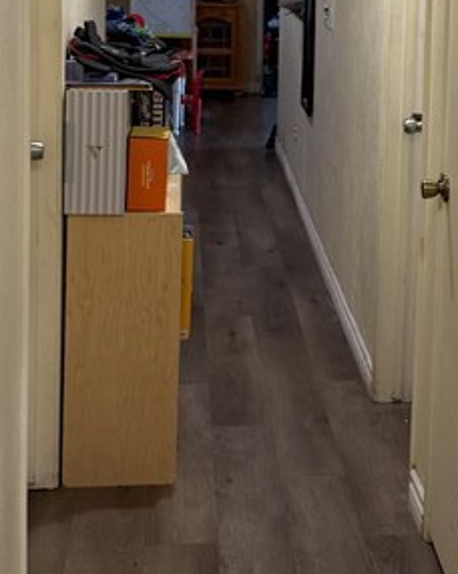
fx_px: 1426
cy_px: 102
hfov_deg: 18.0
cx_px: 404
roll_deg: -1.9
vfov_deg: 22.4
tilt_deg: -7.6
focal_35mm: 84
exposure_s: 1/60
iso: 125
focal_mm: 6.76
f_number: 1.78
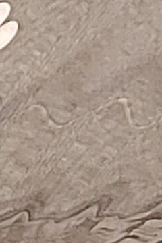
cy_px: 333
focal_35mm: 496
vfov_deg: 4.1
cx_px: 47
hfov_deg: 2.8
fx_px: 3348
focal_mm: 4.81
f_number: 1.8
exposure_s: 1/100
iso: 250
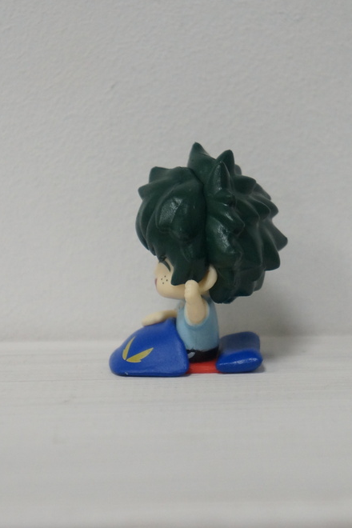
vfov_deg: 16.4
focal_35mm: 125
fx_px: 1830
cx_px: 213
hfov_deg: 11.0
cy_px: 264
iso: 2000
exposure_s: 1/100
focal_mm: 55
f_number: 5.6
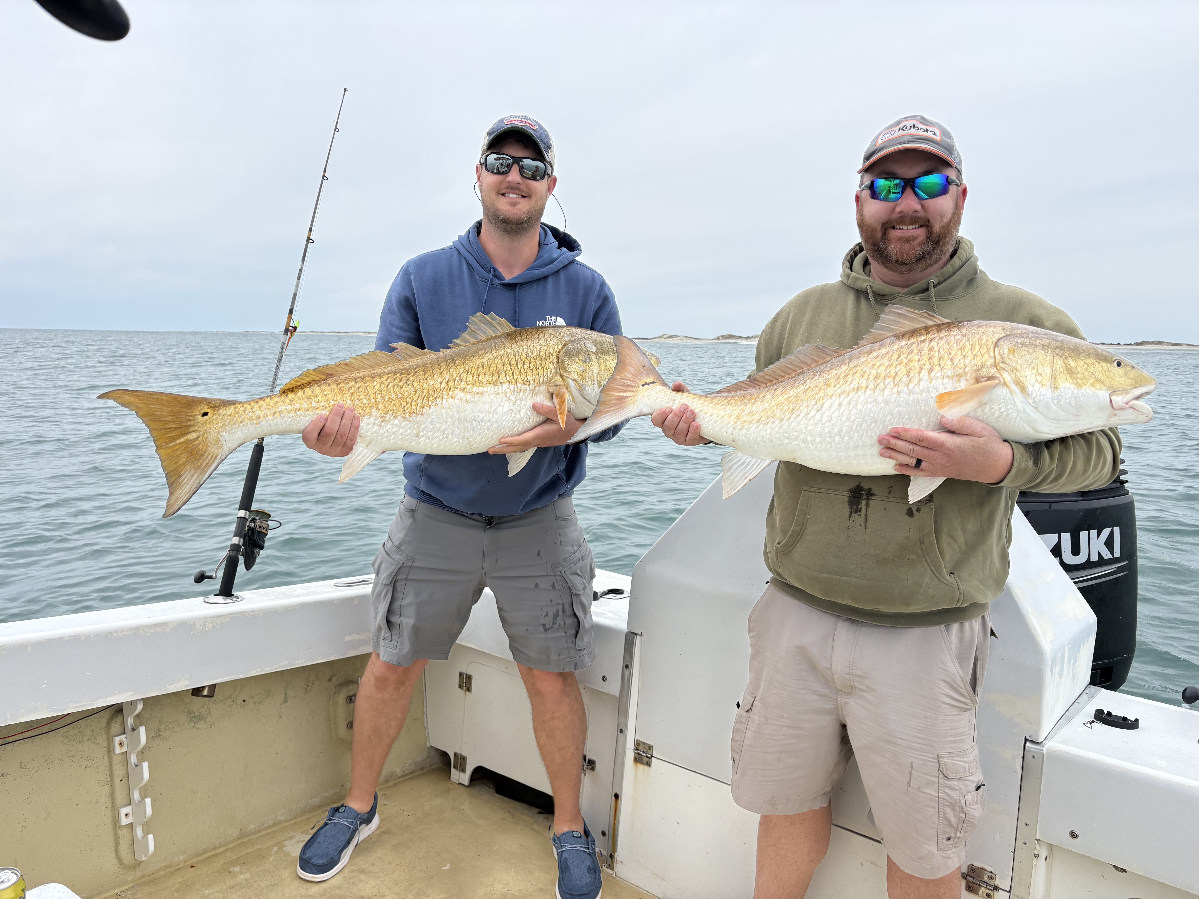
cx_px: 600
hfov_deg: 67.3
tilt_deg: -8.5
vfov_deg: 53.1
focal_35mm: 26
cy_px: 450
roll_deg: +0.1
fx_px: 901
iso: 50
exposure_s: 1/4065
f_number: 1.6
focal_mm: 5.96
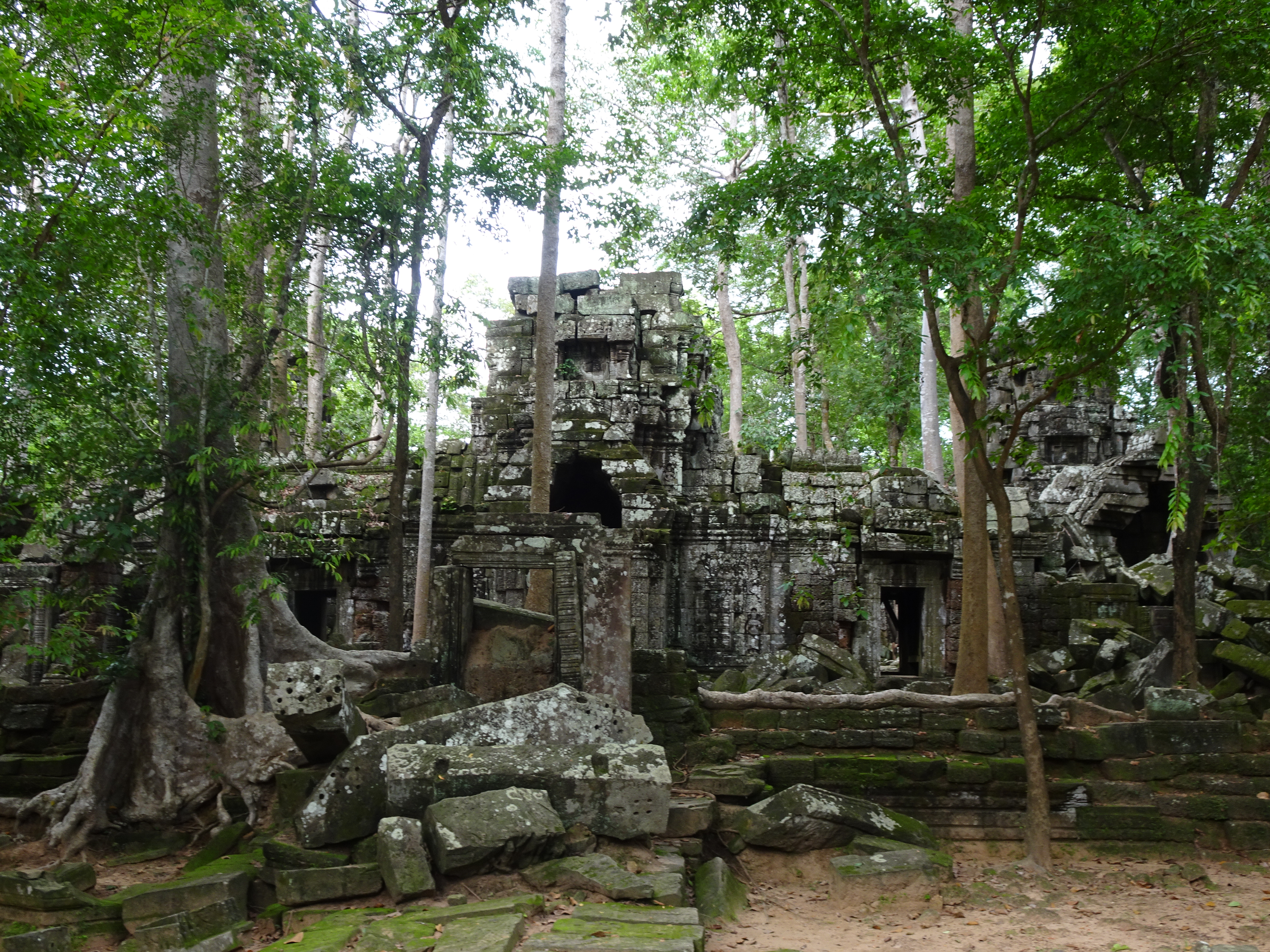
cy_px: 476
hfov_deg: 51.4
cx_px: 635
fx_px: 1321
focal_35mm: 36
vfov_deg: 39.7
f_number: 4
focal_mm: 6.17
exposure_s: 1/40
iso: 80
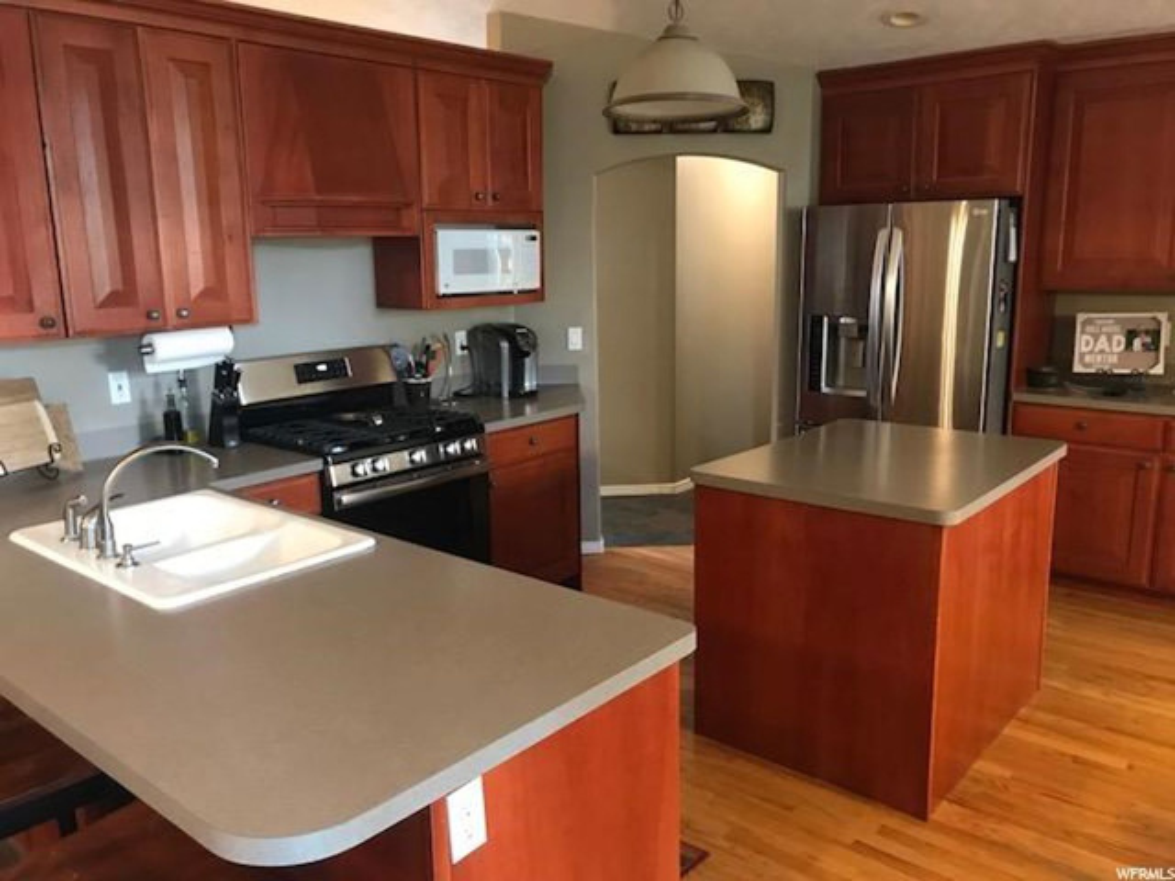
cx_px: 588
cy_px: 440
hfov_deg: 63.4
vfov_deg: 49.7
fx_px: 950
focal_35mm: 28
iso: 100
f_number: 1.8
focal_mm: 3.99
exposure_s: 1/12
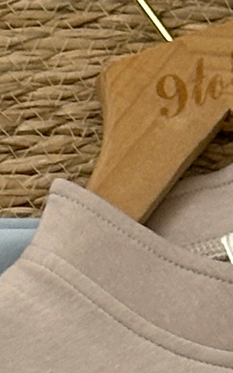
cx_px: -523
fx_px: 3865
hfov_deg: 3.4
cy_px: 768
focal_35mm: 381
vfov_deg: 5.4
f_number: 1.78
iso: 125
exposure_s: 1/60
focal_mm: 6.86
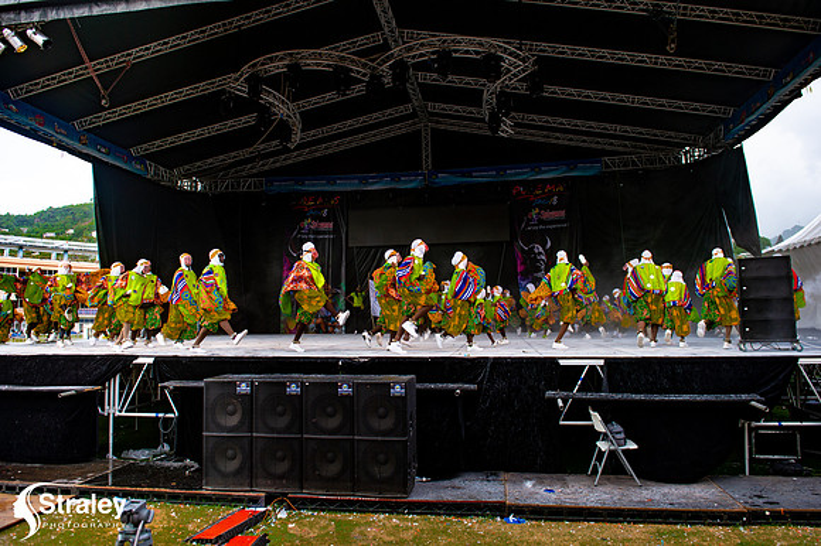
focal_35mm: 26
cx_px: 410
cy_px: 273
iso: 125
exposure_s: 1/250
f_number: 5.6
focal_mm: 26
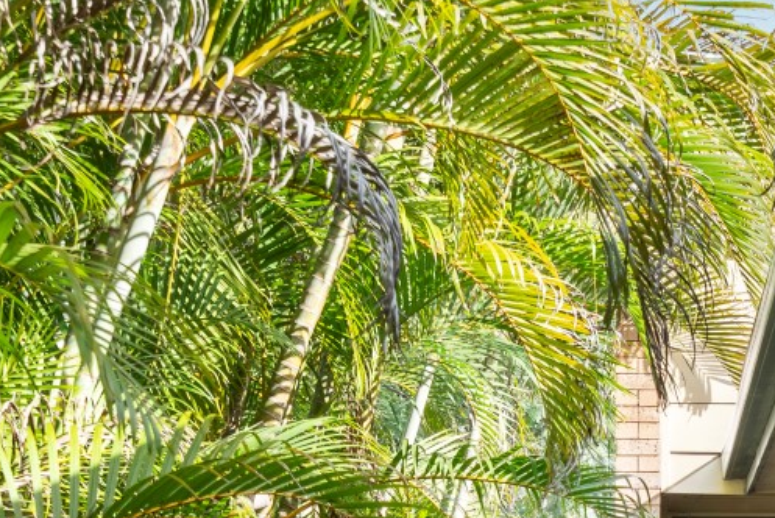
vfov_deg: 11.6
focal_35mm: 114
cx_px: 649
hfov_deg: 17.7
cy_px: 716
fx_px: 2455
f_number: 7.1
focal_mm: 35
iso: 50
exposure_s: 1/15
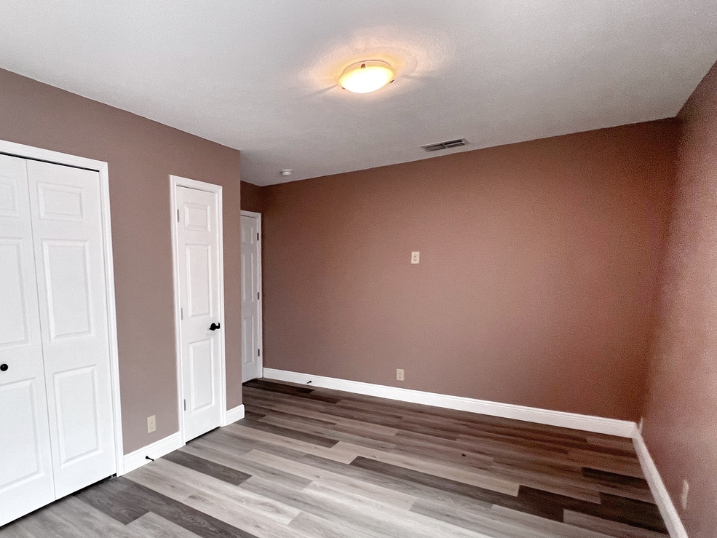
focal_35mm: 19
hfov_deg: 82.0
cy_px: 336
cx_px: 242
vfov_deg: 67.7
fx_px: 394
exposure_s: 1/60
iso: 160
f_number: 1.8
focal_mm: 1.57
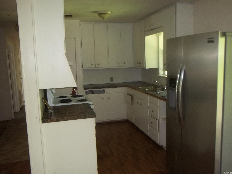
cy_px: 87
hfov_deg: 55.4
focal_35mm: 33
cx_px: 116
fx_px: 221
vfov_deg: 42.9
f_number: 3.3
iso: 160
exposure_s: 1/30
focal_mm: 5.9
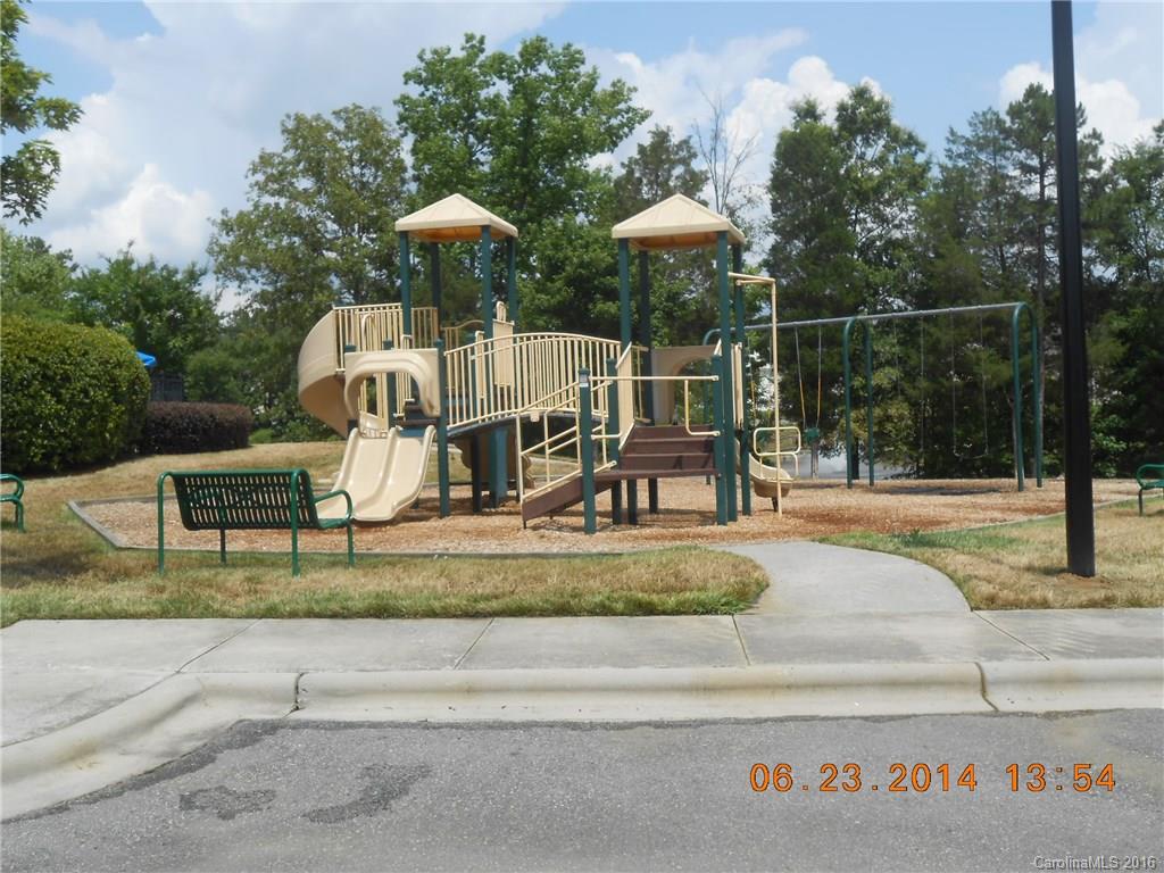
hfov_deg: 49.0
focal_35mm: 38
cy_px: 436
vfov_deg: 37.7
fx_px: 1278
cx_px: 582
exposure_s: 1/640
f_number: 4.2
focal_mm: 6.8
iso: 80
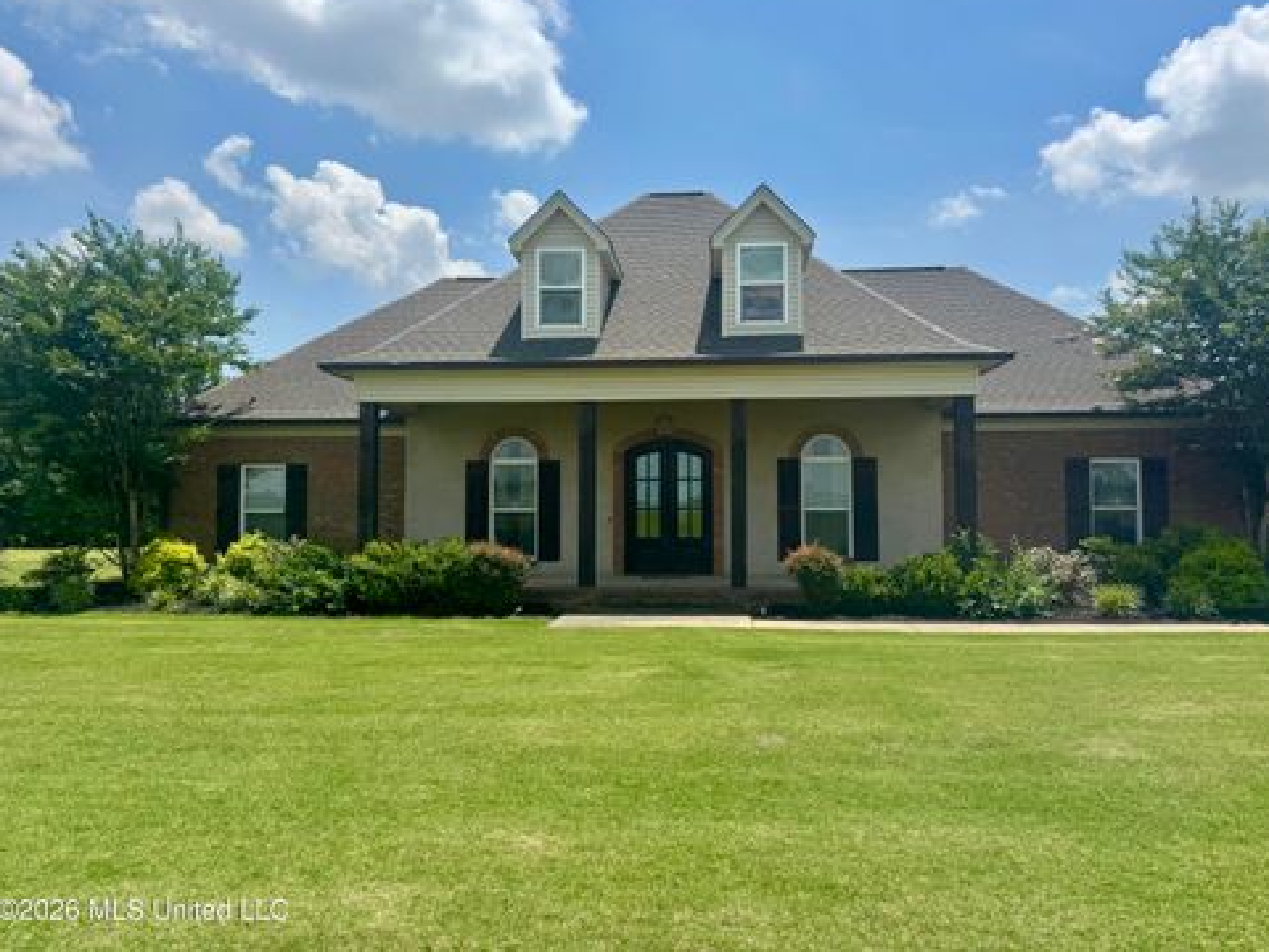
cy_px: 459
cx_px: 656
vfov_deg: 54.9
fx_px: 916
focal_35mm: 25
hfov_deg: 69.4
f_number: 1.78
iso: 80
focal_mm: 6.76
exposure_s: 1/5814
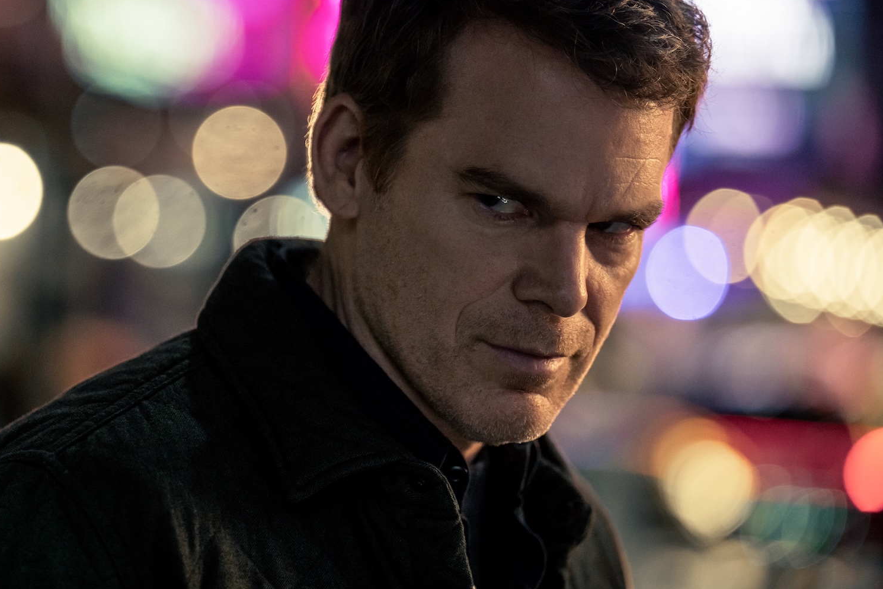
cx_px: 310
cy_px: 211
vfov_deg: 7.1
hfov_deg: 10.7
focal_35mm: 192
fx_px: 4708
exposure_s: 1/320
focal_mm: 143
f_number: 2.8
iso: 1600
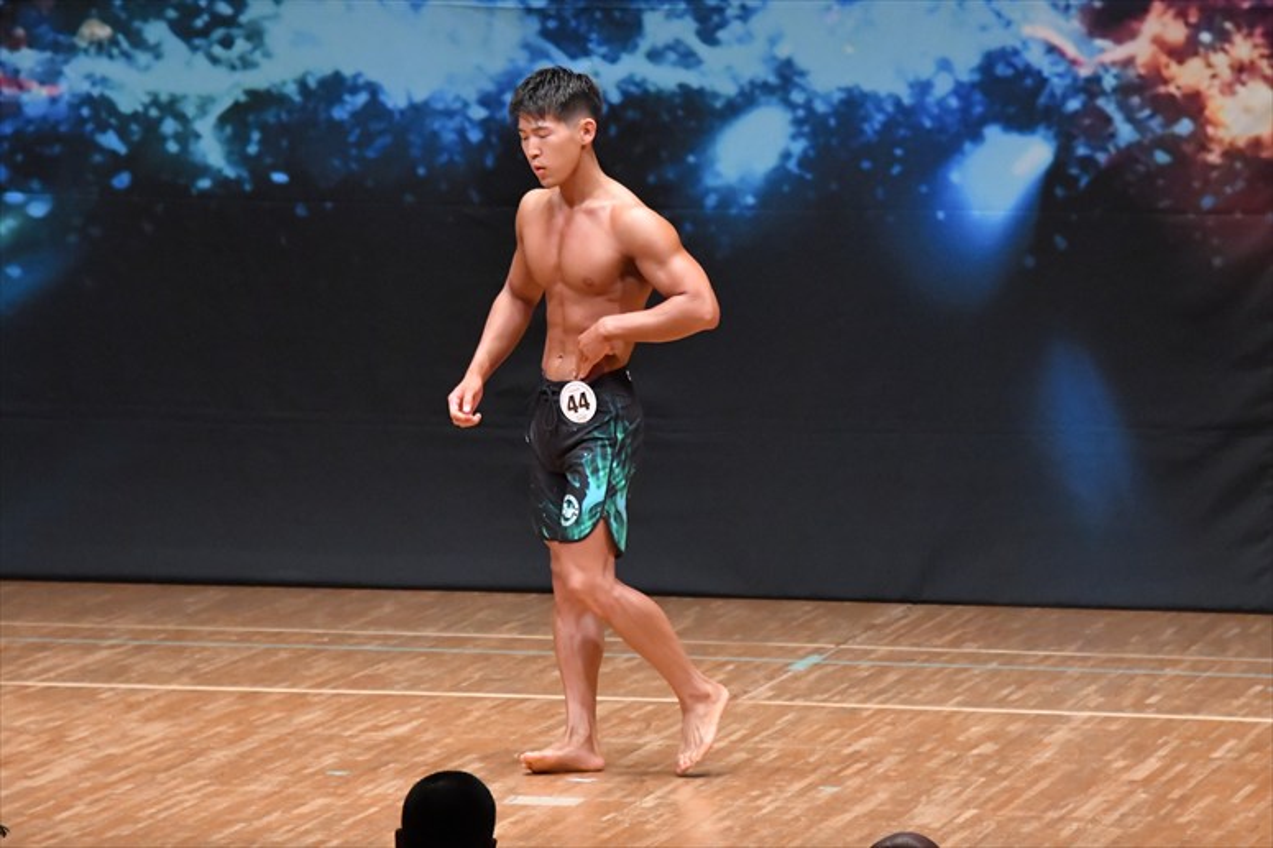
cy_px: 424
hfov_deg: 7.2
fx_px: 10073
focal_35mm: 285
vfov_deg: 4.8
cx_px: 636
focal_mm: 190
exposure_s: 1/400
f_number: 5.6
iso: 8000
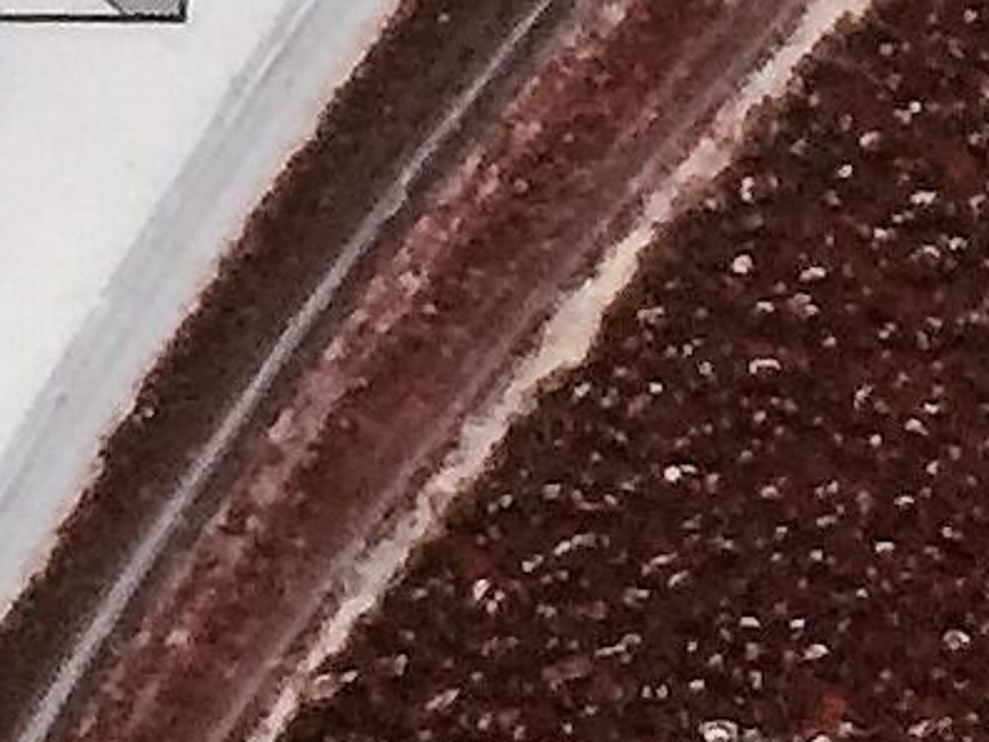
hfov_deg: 10.4
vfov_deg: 7.9
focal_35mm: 187
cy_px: 446
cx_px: 1245
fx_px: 5343
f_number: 2.2
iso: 100
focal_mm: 4.15
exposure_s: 1/17
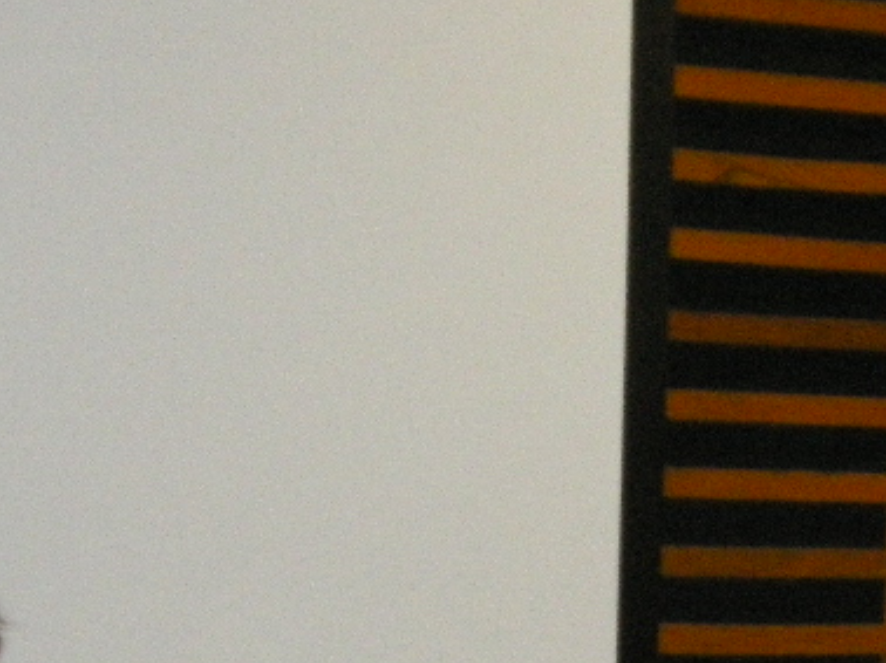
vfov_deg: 7.2
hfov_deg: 9.5
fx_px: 5269
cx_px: 938
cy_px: 785
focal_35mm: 206
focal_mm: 13.3
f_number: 4.9
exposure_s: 1/80
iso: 800
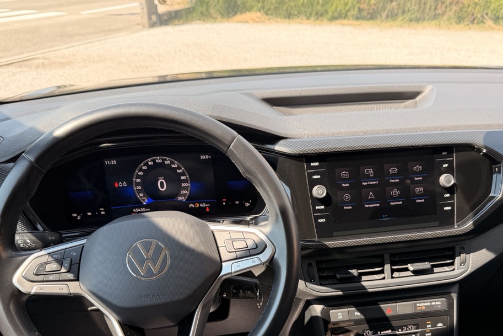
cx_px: 296
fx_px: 489
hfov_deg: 54.1
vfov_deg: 37.1
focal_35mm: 35
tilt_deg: -30.0
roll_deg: +0.5
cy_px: 243
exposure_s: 1/393
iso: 80
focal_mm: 6.76
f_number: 1.78
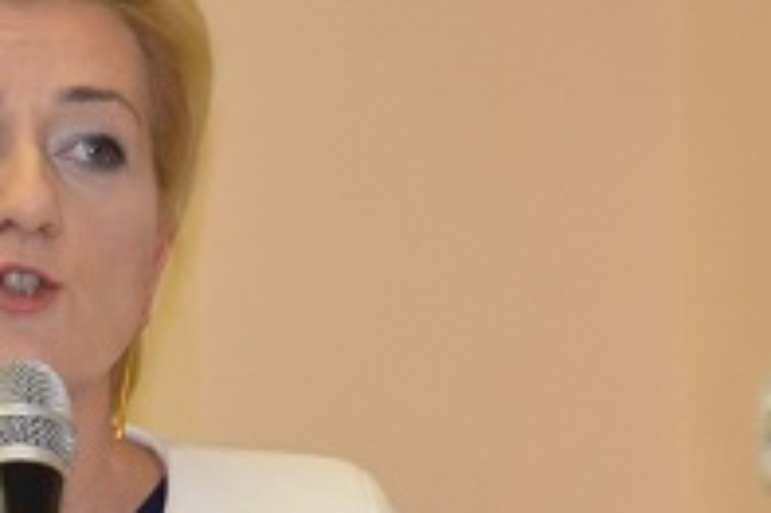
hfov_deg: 5.4
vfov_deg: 3.6
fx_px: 8067
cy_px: 664
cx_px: -313
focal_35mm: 377
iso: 800
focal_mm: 62
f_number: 5.3
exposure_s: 1/60
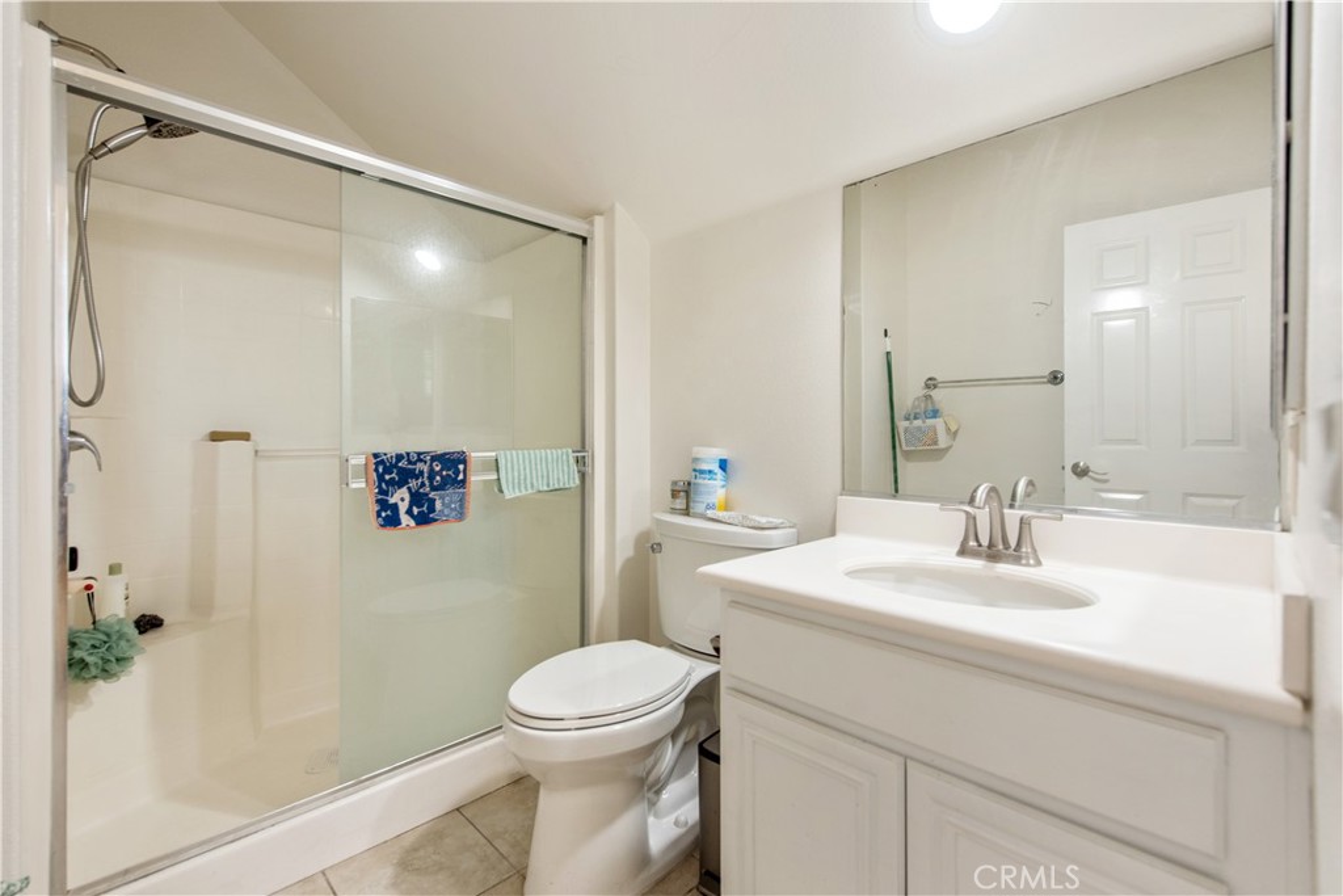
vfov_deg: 73.8
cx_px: 672
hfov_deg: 96.7
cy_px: 448
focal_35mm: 16
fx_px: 597
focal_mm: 16
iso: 400
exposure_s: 1/80
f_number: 4.5
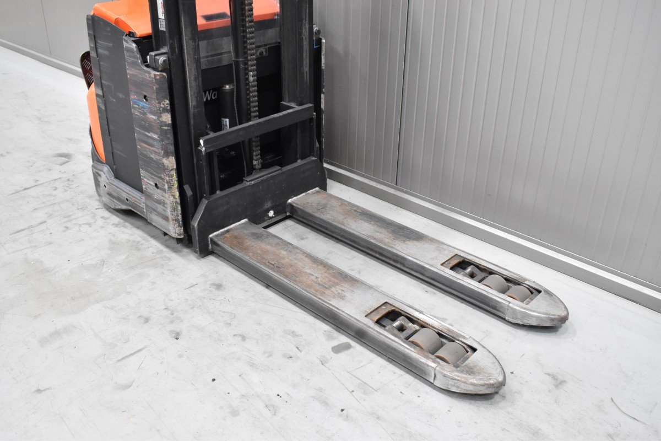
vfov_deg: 40.0
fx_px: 606
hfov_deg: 57.2
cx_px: 330
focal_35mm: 33
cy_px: 220
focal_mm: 22
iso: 1600
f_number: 5
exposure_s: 1/25
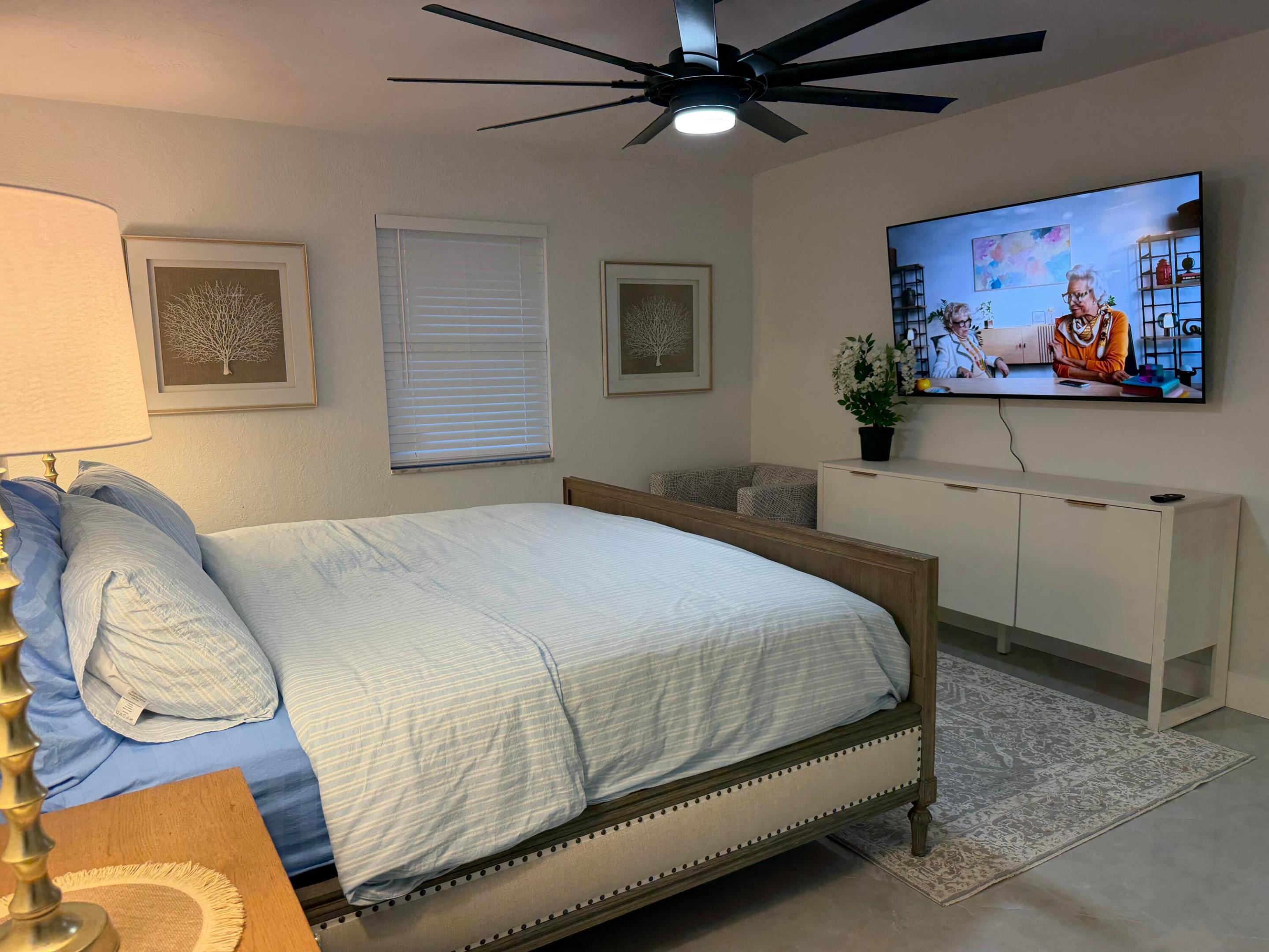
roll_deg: +1.4
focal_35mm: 24
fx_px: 880
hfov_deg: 71.6
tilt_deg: -8.7
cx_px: 634
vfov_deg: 56.8
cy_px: 476
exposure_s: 1/120
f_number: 1.78
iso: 160
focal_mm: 6.76
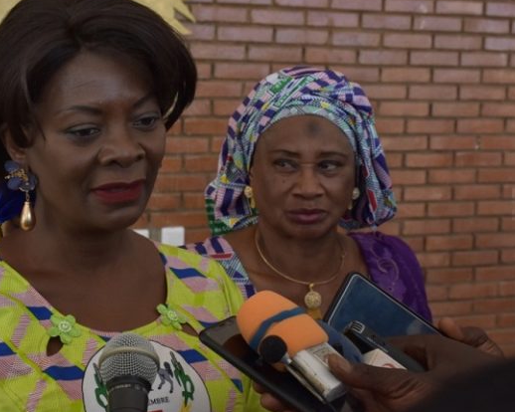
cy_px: 160
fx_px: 1082
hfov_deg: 26.6
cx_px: 154
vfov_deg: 21.5
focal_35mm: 71
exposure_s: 1/500
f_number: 8
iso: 720
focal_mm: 34
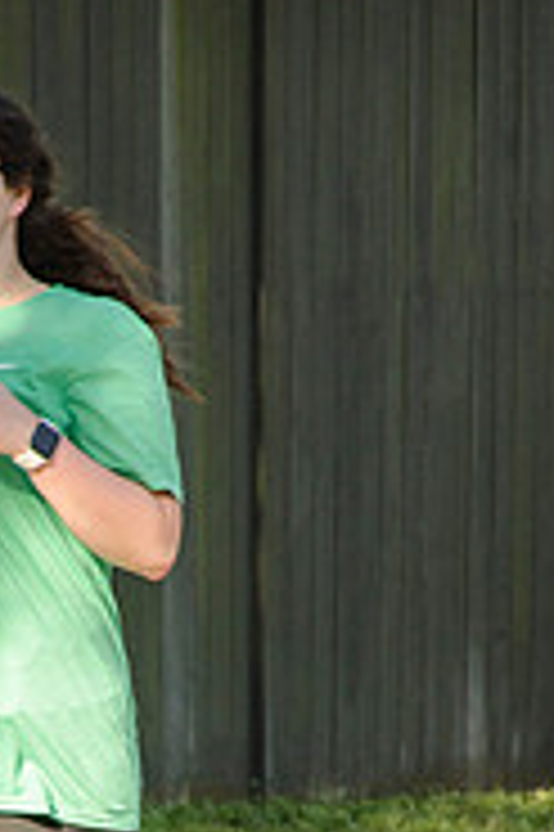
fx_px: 15609
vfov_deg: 3.1
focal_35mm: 675
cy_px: 774
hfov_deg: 2.0
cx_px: -54
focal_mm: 185
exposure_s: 1/640
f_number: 9
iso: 640
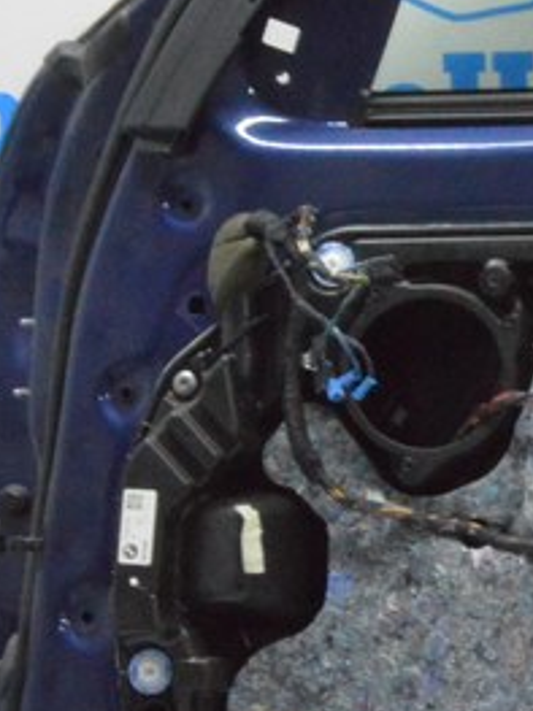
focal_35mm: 101
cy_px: 369
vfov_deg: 19.5
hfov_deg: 14.0
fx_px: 2075
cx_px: 714
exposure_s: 1/15
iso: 6400
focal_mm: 18
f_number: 20
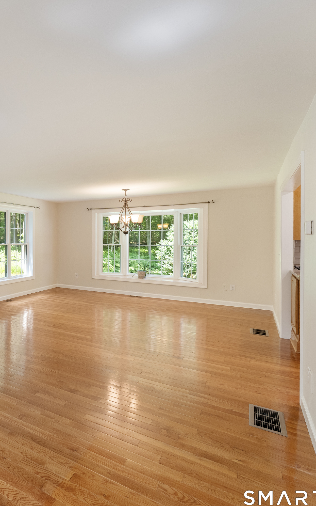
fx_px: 303
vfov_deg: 79.6
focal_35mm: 22
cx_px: -30
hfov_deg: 43.1
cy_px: 251
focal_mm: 14
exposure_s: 1/8
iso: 800
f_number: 8
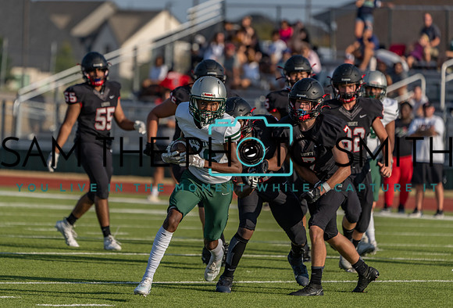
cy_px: 144
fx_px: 4690
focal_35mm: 371
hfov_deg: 5.5
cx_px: 215
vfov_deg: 3.8
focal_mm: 330
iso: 125
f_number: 5.6
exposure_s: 1/1250
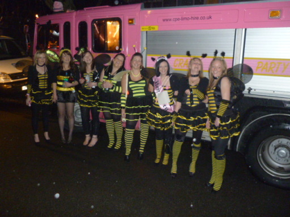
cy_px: 108
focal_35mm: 31
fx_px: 260
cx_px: 145
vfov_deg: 45.4
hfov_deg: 58.4
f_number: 2.8
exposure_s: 1/8
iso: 500
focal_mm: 5.5
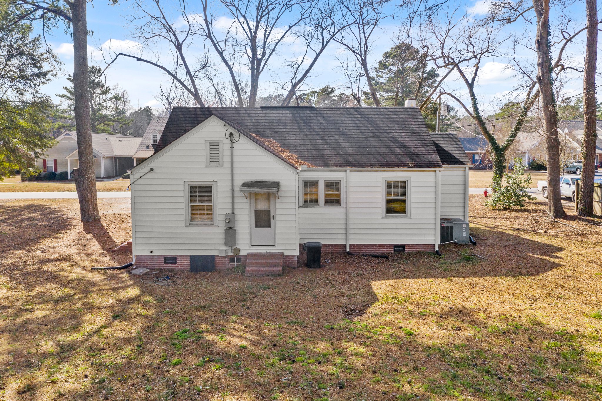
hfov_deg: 65.5
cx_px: 301
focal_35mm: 28
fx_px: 468
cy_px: 200
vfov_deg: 46.4
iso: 100
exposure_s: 1/640
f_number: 6.3
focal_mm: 10.26
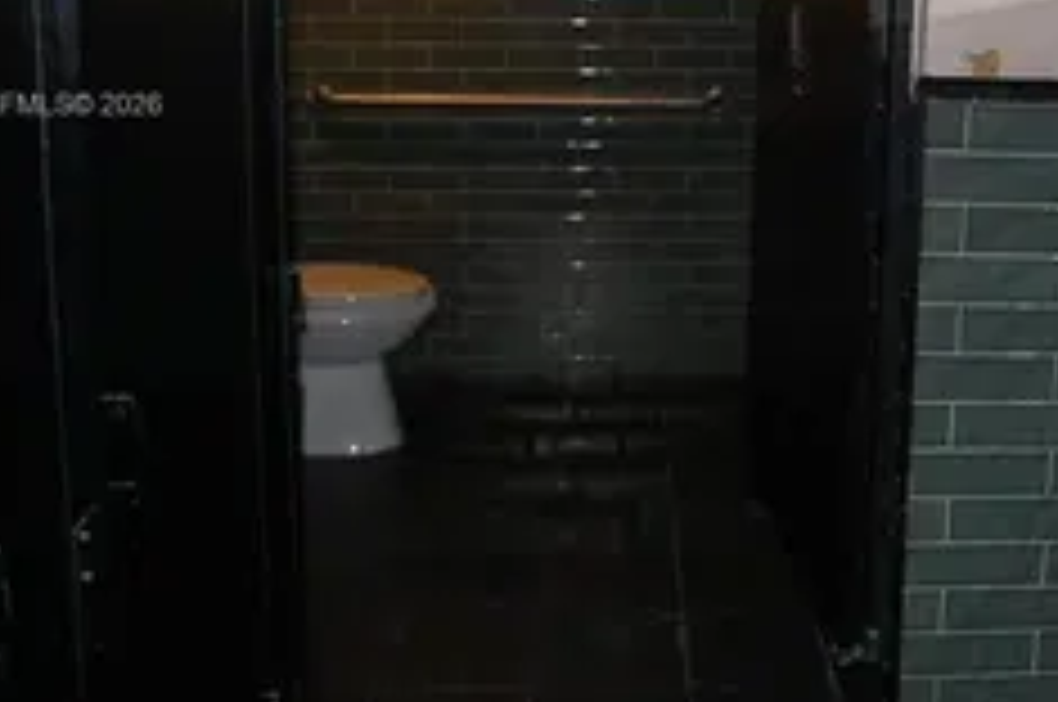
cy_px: 108
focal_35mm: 46
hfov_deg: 42.2
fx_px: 1350
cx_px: 702
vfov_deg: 28.3
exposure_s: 1/60
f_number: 3.5
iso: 400
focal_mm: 18
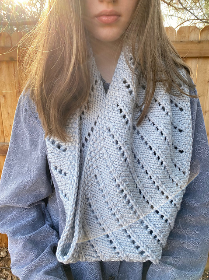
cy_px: 140
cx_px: 104
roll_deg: -0.1
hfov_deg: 52.9
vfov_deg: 67.4
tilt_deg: -13.1
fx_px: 210
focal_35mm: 26
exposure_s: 1/122
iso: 40
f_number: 1.8
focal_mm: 4.25
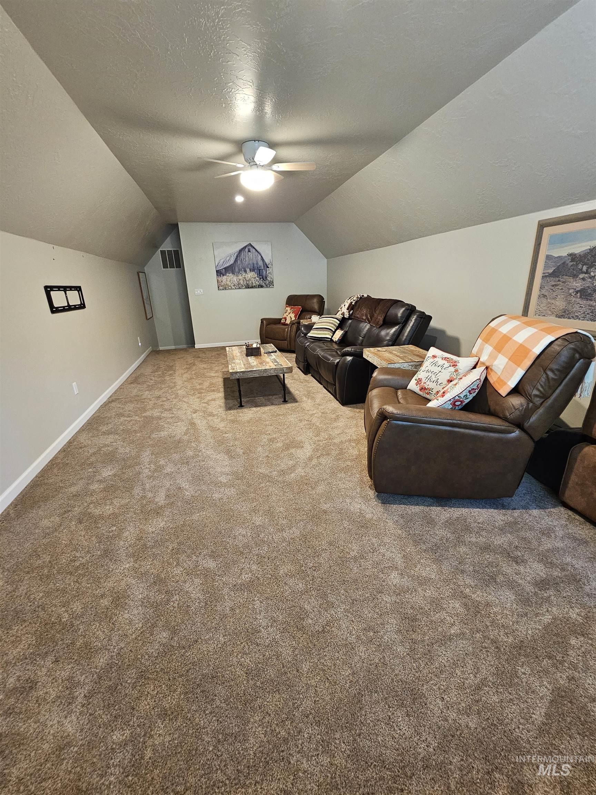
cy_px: 398
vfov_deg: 106.2
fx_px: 298
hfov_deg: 89.9
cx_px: 298
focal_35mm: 13
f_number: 2.2
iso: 400
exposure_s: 1/30
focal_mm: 2.2
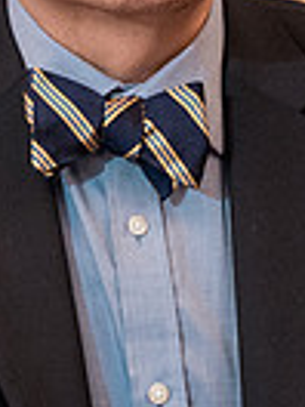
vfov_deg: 7.3
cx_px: 123
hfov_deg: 5.5
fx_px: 3172
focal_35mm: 270
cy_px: 20
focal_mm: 36
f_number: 4
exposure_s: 1/200
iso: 2000
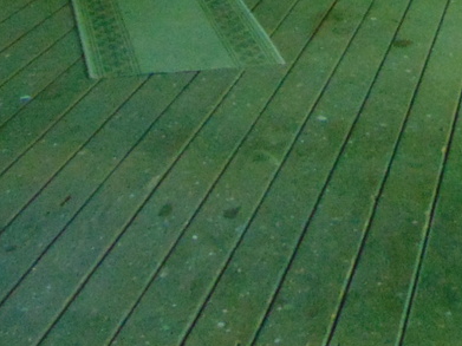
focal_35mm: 92
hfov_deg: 21.2
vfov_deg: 14.1
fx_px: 1227
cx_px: 331
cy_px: -288
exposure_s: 1/25
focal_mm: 4.5
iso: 400
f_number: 3
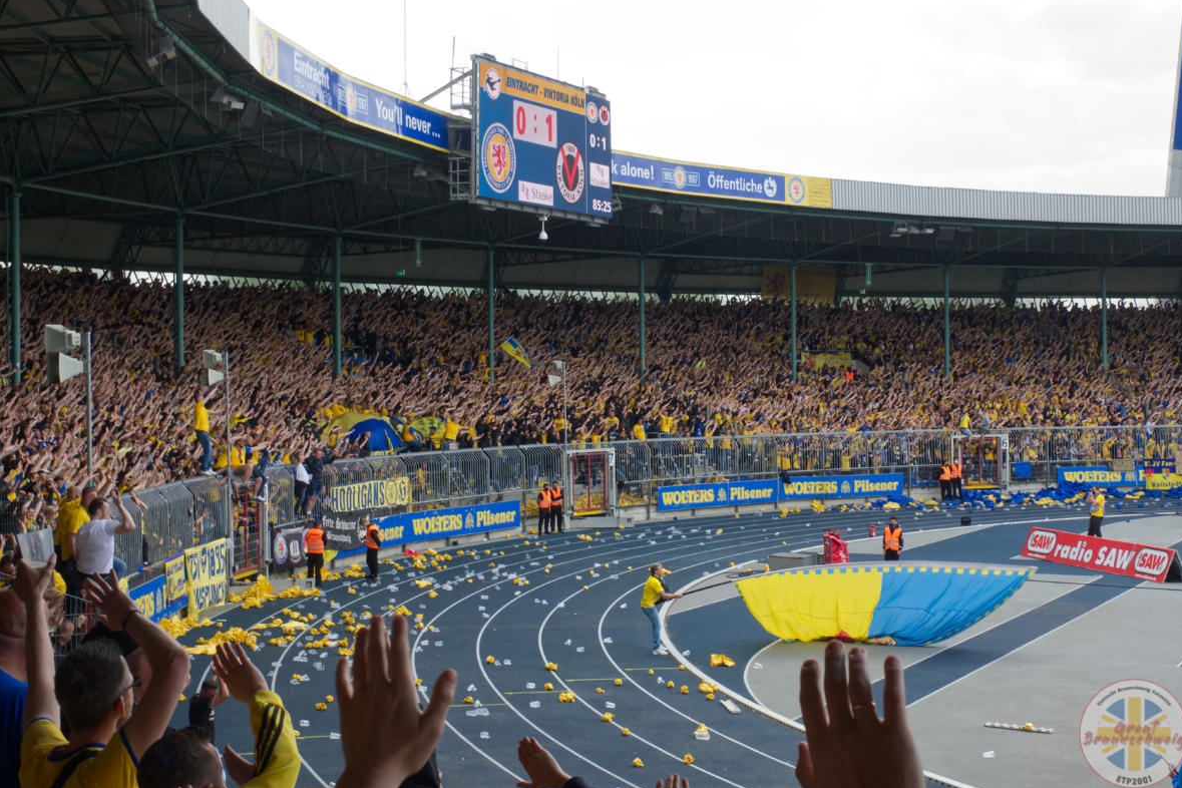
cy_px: 391
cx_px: 601
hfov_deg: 36.2
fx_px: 1806
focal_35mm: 55
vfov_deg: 24.6
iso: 200
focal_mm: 19.7
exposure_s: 1/125
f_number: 8
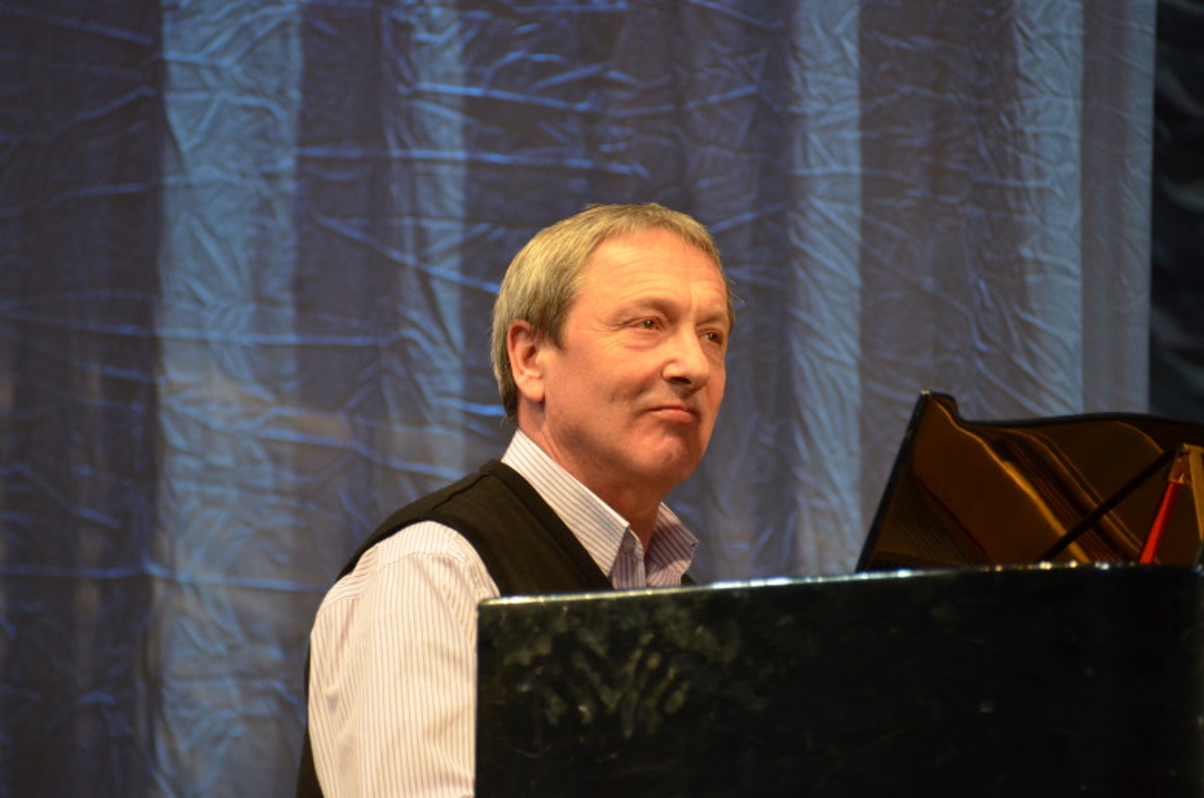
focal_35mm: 450
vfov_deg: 3.0
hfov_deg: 4.6
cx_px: 602
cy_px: 399
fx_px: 15022
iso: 1600
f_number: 5.6
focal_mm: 300
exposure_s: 1/125
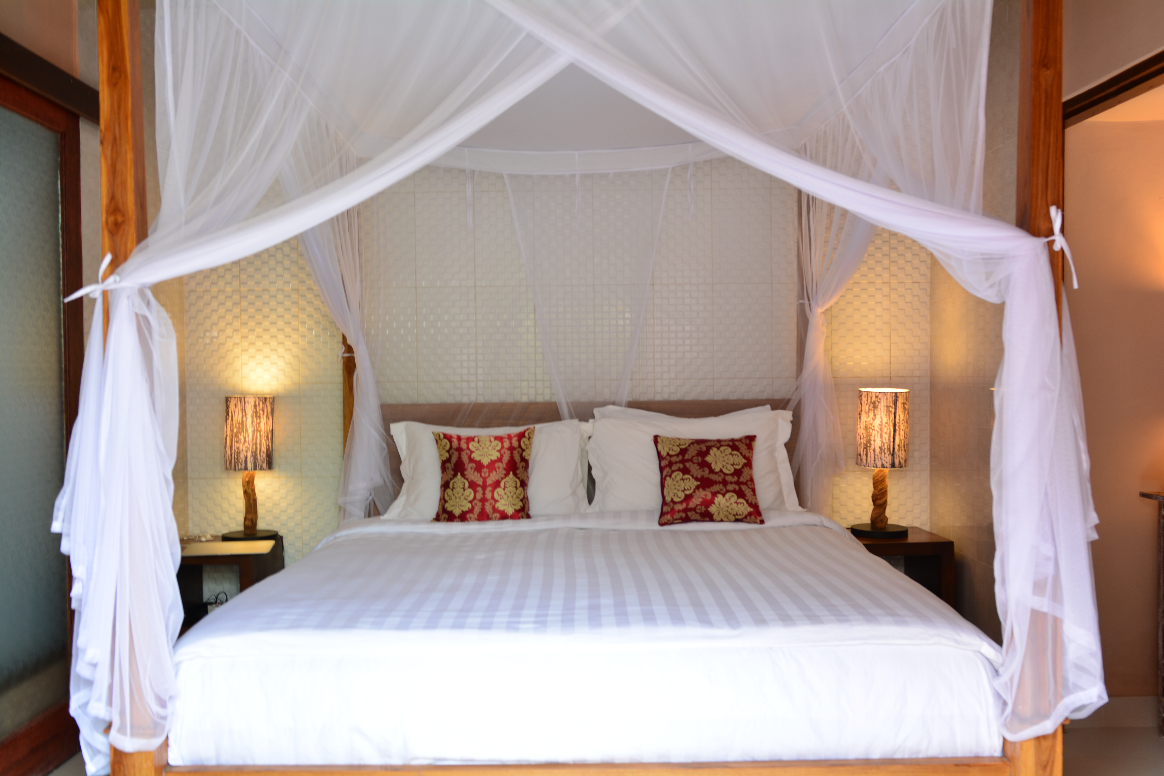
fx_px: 970
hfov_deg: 61.9
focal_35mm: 30
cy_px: 388
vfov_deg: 43.6
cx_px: 582
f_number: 2.8
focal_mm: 20
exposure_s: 1/10
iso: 100
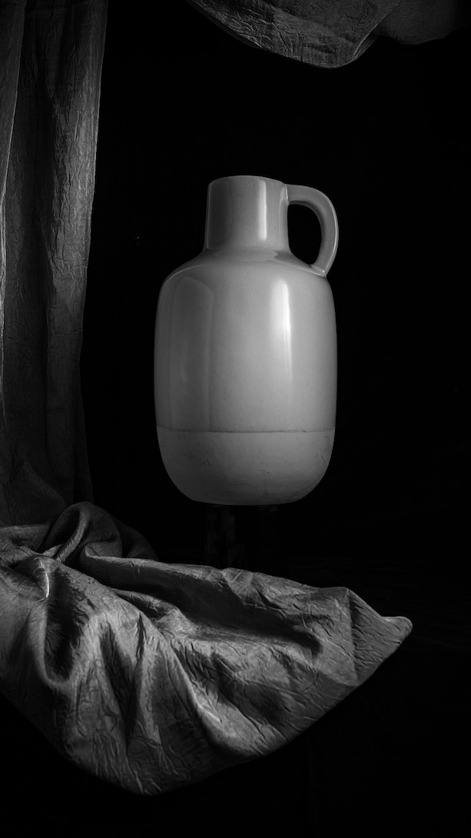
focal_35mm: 37
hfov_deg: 32.0
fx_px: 822
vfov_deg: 54.0
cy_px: 416
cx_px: 244
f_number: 9
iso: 200
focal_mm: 35
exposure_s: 1/200
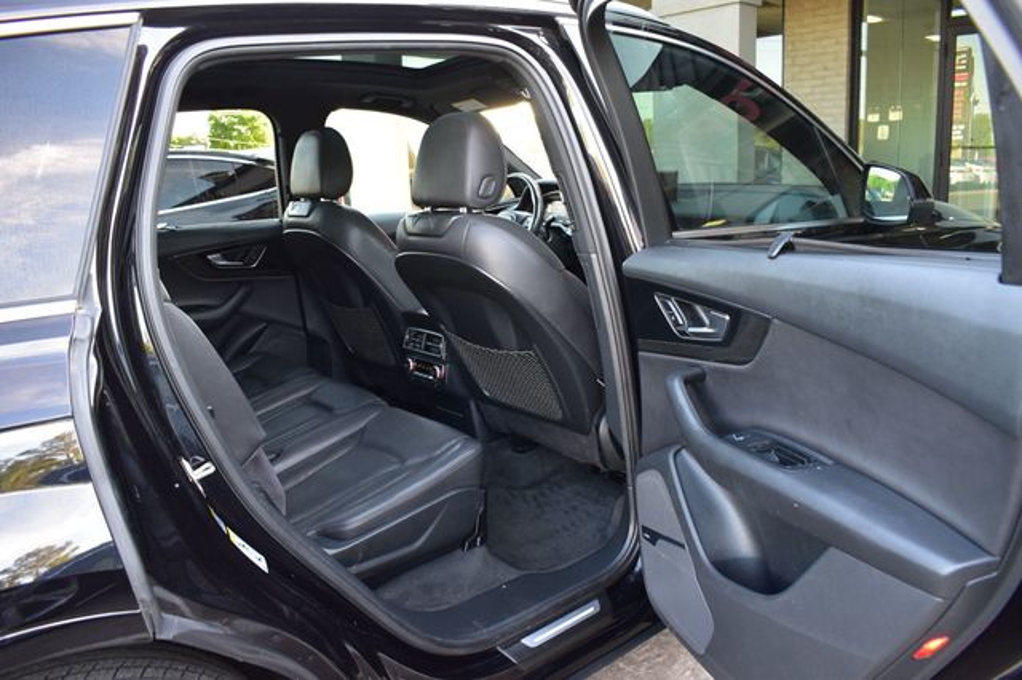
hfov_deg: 67.4
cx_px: 511
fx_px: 766
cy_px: 340
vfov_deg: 47.9
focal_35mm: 27
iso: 400
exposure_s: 1/20
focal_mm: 18
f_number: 6.3
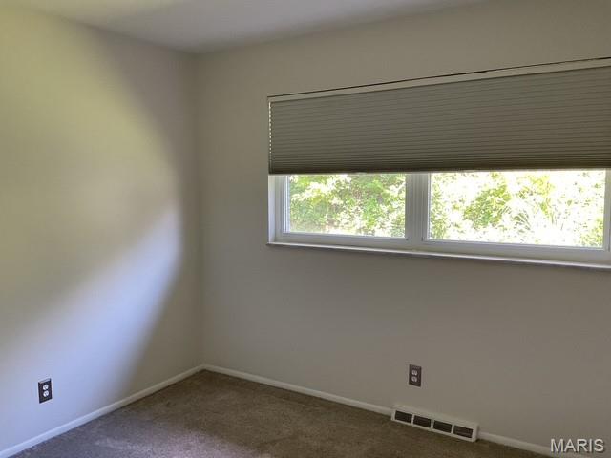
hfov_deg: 61.7
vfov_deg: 48.2
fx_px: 512
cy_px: 229
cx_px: 306
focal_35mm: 29
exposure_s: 1/60
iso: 80
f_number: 1.8
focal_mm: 3
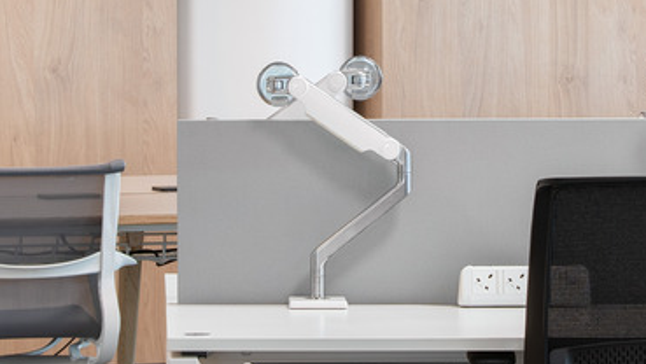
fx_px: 5467
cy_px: 30
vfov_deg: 3.8
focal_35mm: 319
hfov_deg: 6.8
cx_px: 415
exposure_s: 1/1.43
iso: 100
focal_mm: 75
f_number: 11
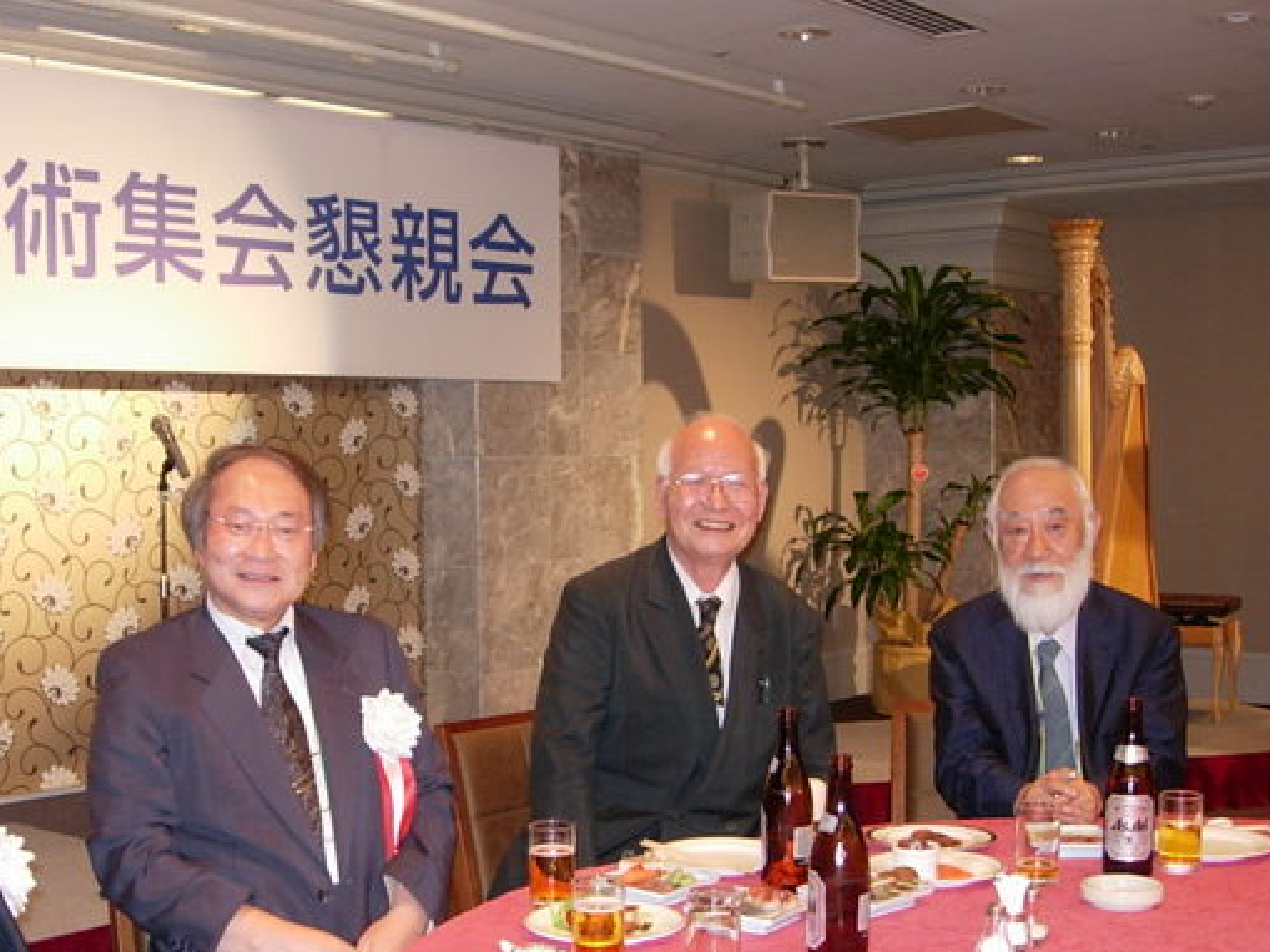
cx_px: 507
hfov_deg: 38.0
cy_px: 579
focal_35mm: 50
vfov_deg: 29.0
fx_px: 1835
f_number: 2.8
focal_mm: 7.8
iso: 105
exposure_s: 1/52.2
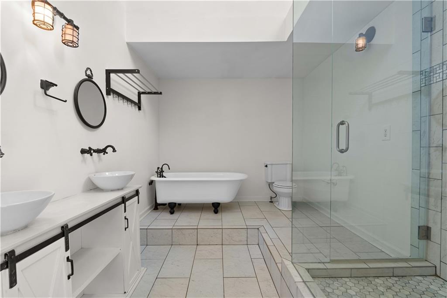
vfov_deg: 73.7
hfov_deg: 96.8
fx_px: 199
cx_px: 224
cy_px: 149
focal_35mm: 16
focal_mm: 16
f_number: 8
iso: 160
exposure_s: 1.5
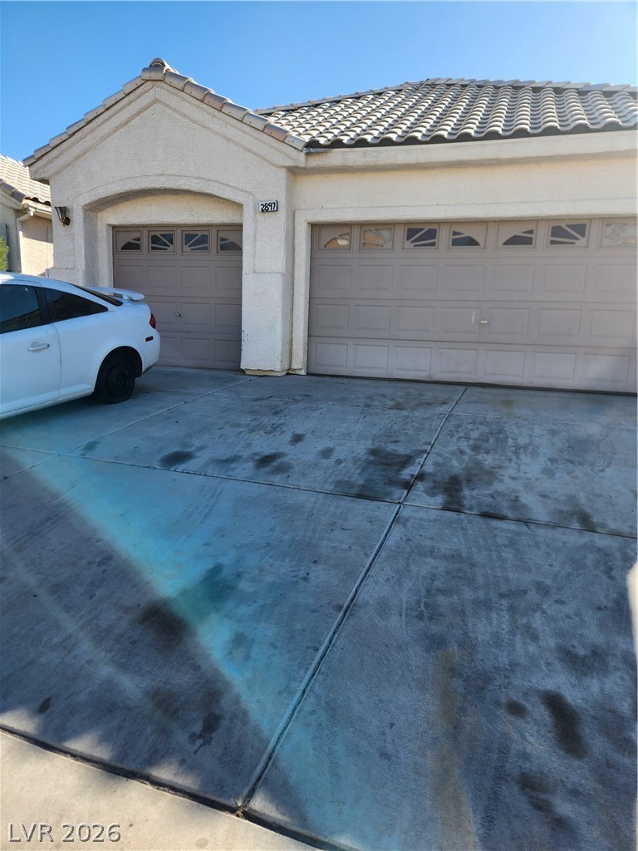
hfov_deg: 58.9
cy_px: 426
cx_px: 319
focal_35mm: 23
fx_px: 565
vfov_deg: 73.9
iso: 20
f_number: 1.8
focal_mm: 5.4
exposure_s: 1/843
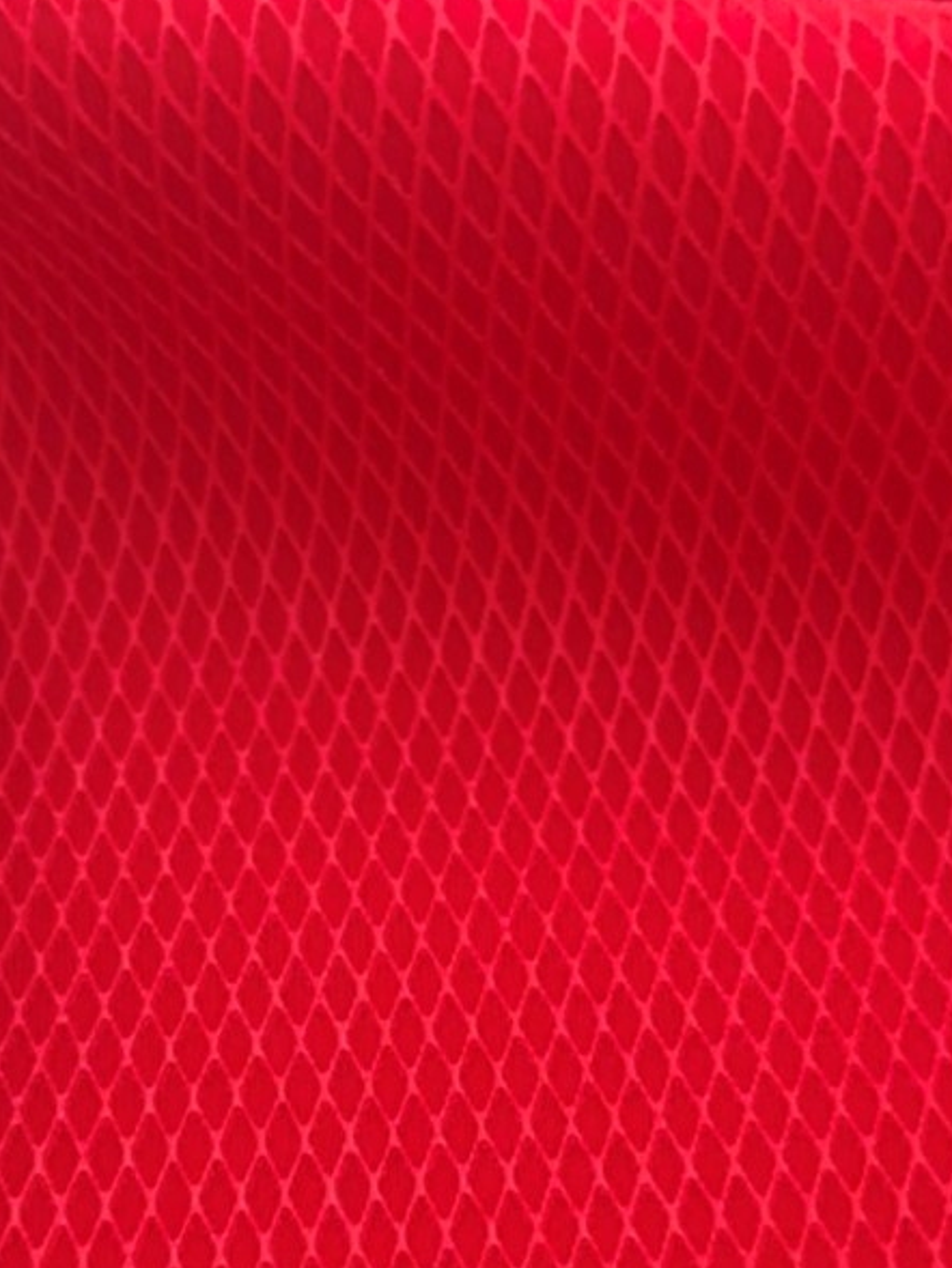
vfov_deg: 34.8
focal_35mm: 53
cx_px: 450
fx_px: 1943
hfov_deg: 27.5
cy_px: 1053
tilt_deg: -62.0
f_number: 1.6
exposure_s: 1/60
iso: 400
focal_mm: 5.96
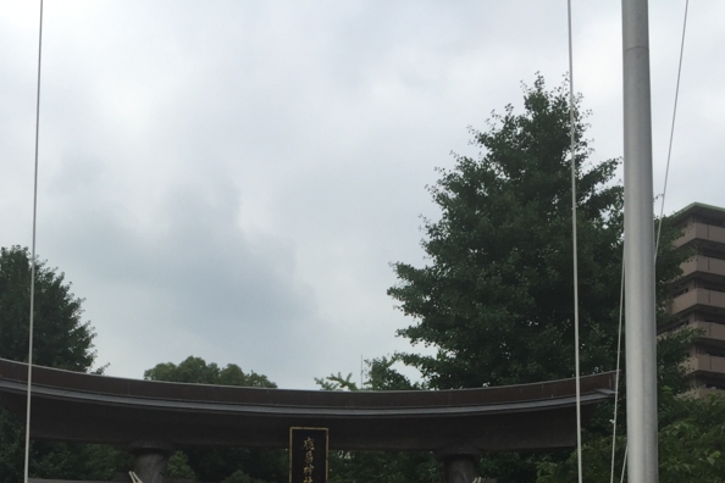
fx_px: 1047
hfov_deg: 38.2
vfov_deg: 23.2
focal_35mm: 52
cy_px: 617
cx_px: 347
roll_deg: -0.3
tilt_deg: +6.0
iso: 32
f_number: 2.2
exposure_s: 1/1464
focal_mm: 4.15
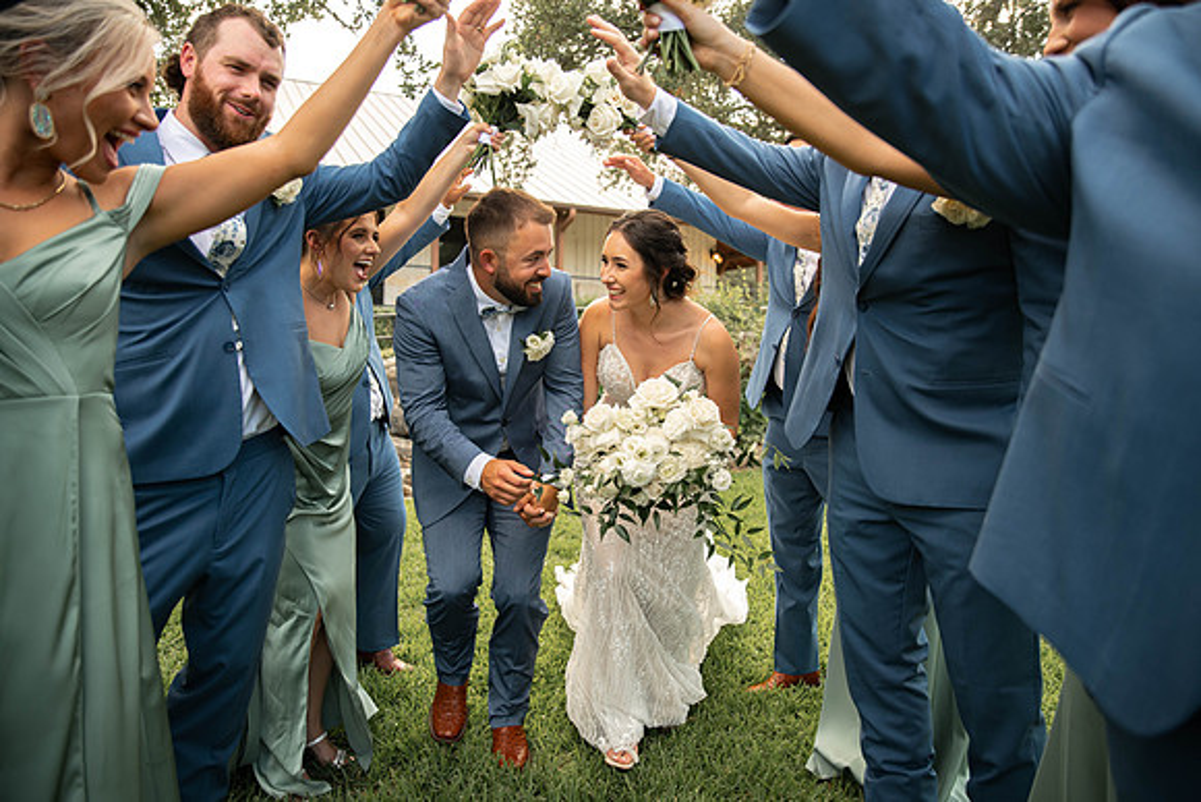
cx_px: 600
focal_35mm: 24
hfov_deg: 73.7
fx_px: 801
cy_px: 401
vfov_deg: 53.2
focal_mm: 24
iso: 250
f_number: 2.8
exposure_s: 1/500
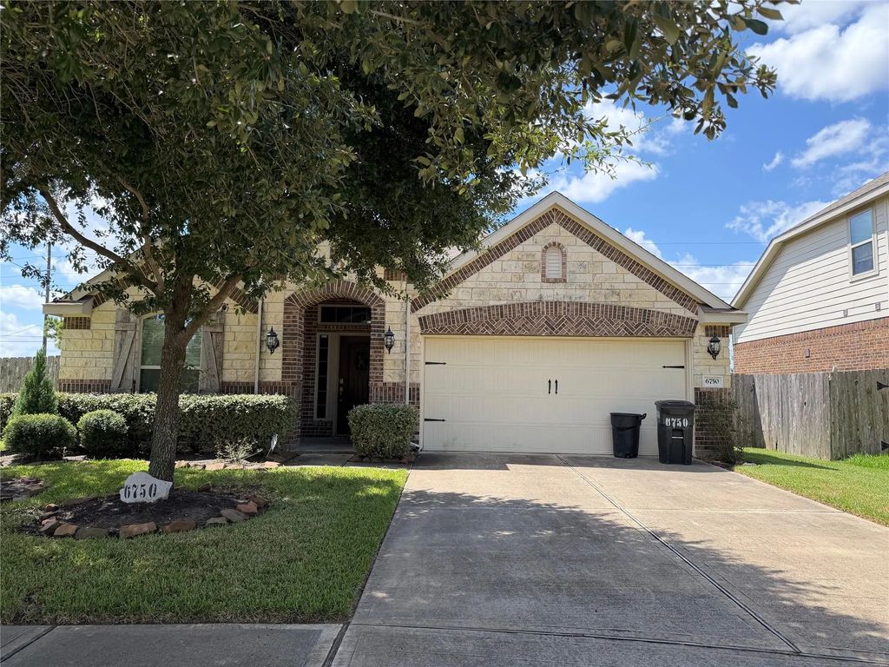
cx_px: 444
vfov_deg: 56.8
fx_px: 616
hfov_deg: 71.6
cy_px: 334
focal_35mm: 24
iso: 100
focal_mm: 6.76
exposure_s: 1/2703
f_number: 1.78
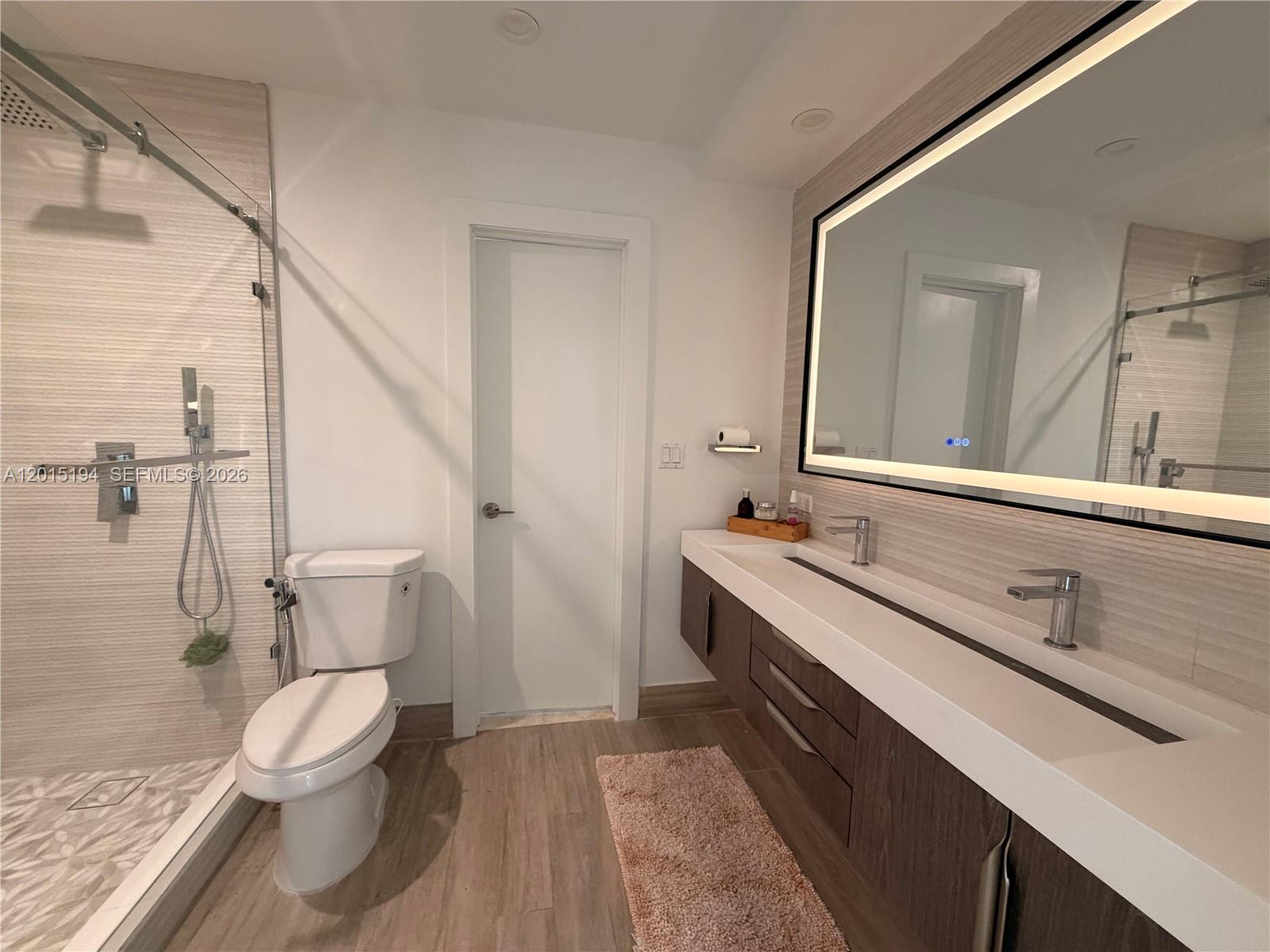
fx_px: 514
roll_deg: -0.7
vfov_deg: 85.7
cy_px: 476
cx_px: 635
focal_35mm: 14
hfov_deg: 102.1
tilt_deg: -6.1
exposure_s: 1/61
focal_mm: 2.22
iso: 320
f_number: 2.2
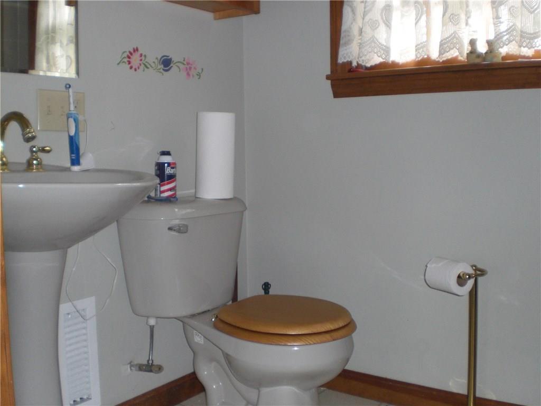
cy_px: 203
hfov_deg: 49.0
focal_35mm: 38
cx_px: 270
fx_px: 594
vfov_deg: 37.7
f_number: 3.1
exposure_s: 1/60
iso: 200
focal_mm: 6.3
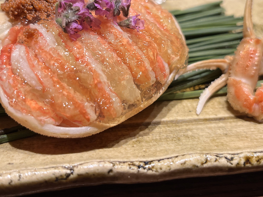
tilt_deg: -35.0
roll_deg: -3.8
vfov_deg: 29.5
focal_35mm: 49
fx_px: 372
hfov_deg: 38.9
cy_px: 71
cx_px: 130
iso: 100
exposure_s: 1/100
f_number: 1.6
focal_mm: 5.1
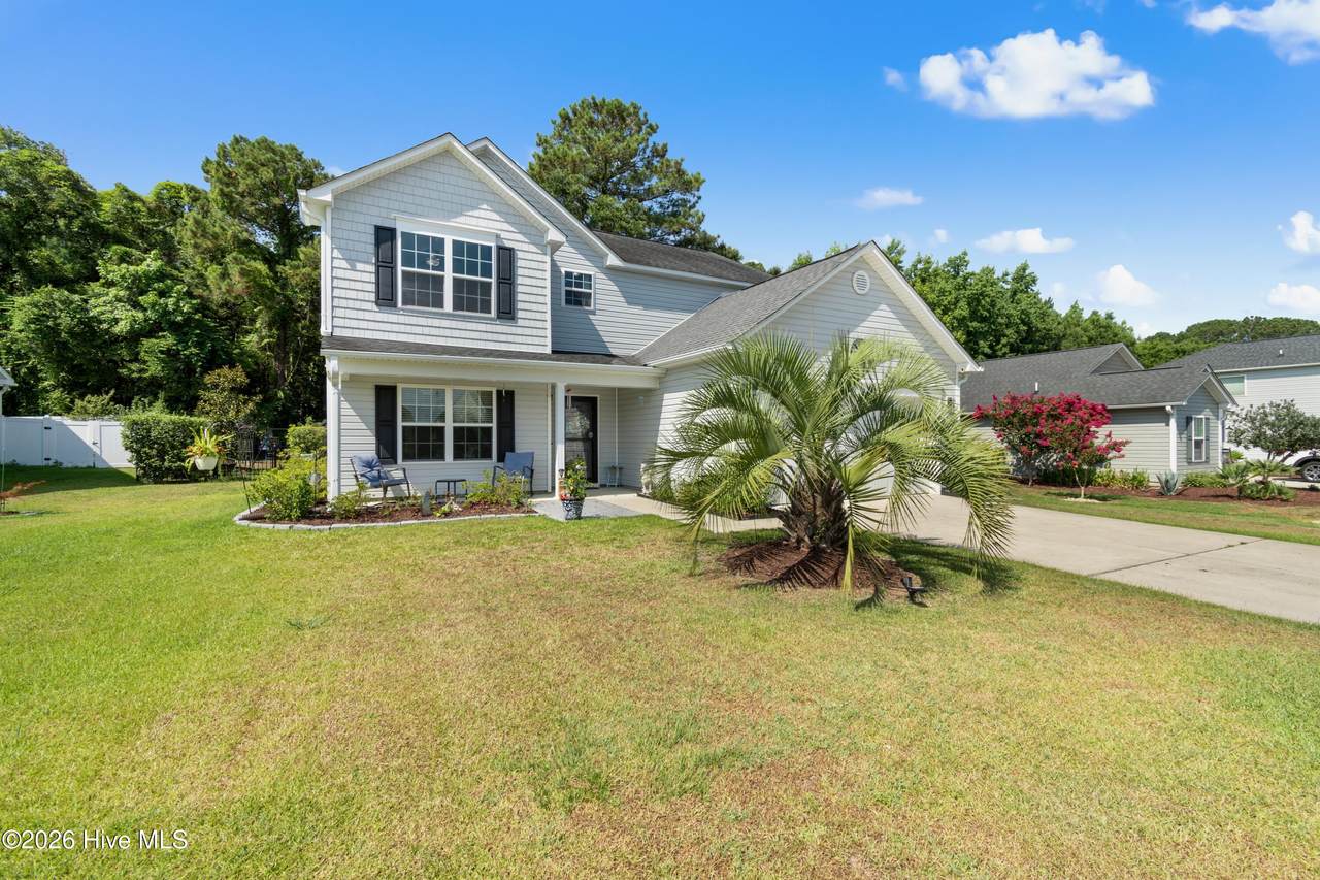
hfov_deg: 100.4
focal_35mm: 15
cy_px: 440
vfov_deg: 77.3
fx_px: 550
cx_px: 660
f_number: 8
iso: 100
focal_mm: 10
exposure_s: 1/400
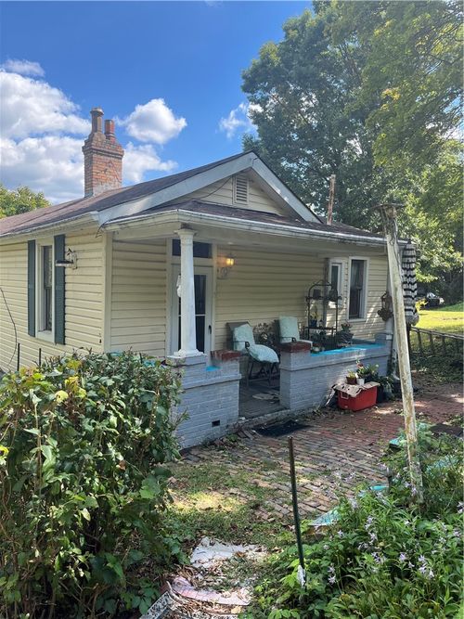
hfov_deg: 53.0
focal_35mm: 26
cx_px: 232
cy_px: 310
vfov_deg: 67.3
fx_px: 465
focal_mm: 5.1
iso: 50
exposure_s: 1/928
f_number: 1.6
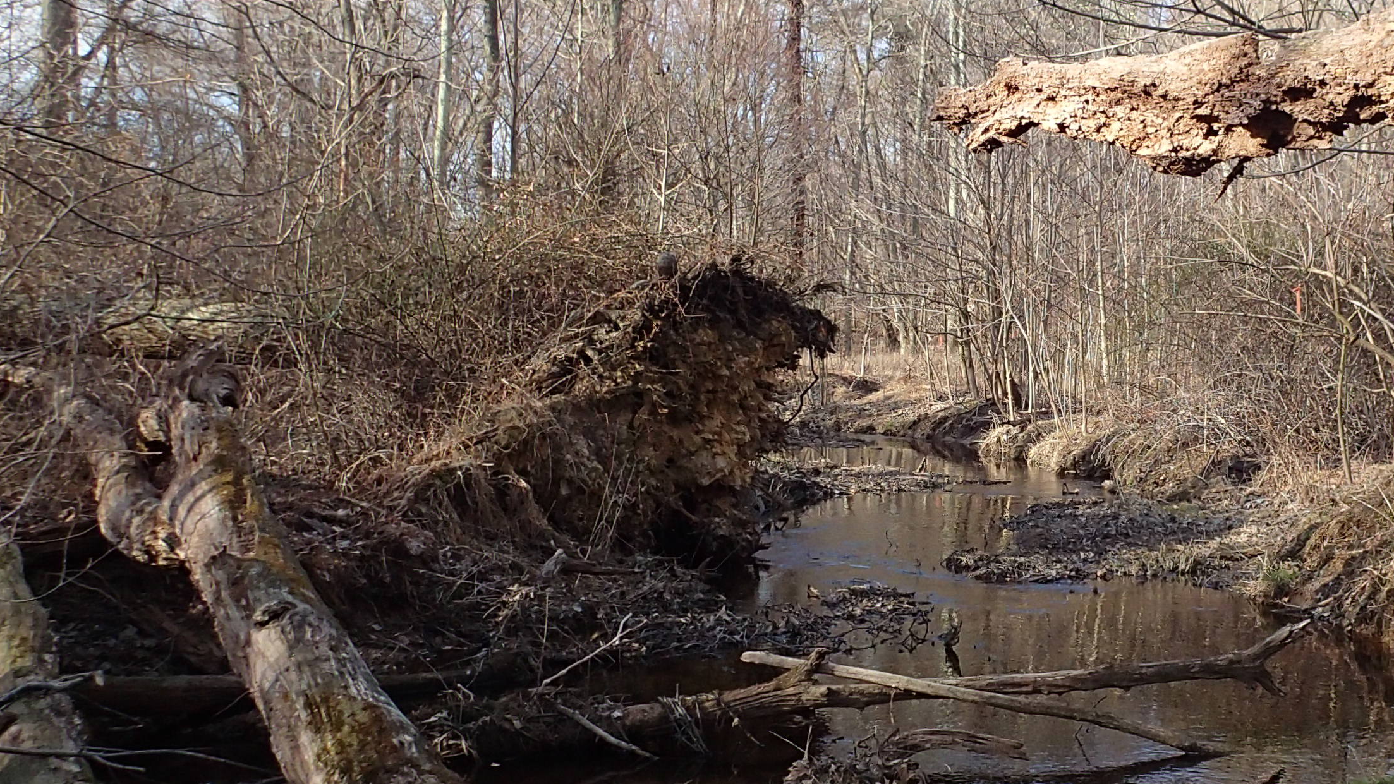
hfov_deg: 41.2
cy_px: 432
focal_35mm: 49
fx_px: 1811
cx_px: 989
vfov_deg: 24.4
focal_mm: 4.5
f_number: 2.8
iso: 200
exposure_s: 1/640
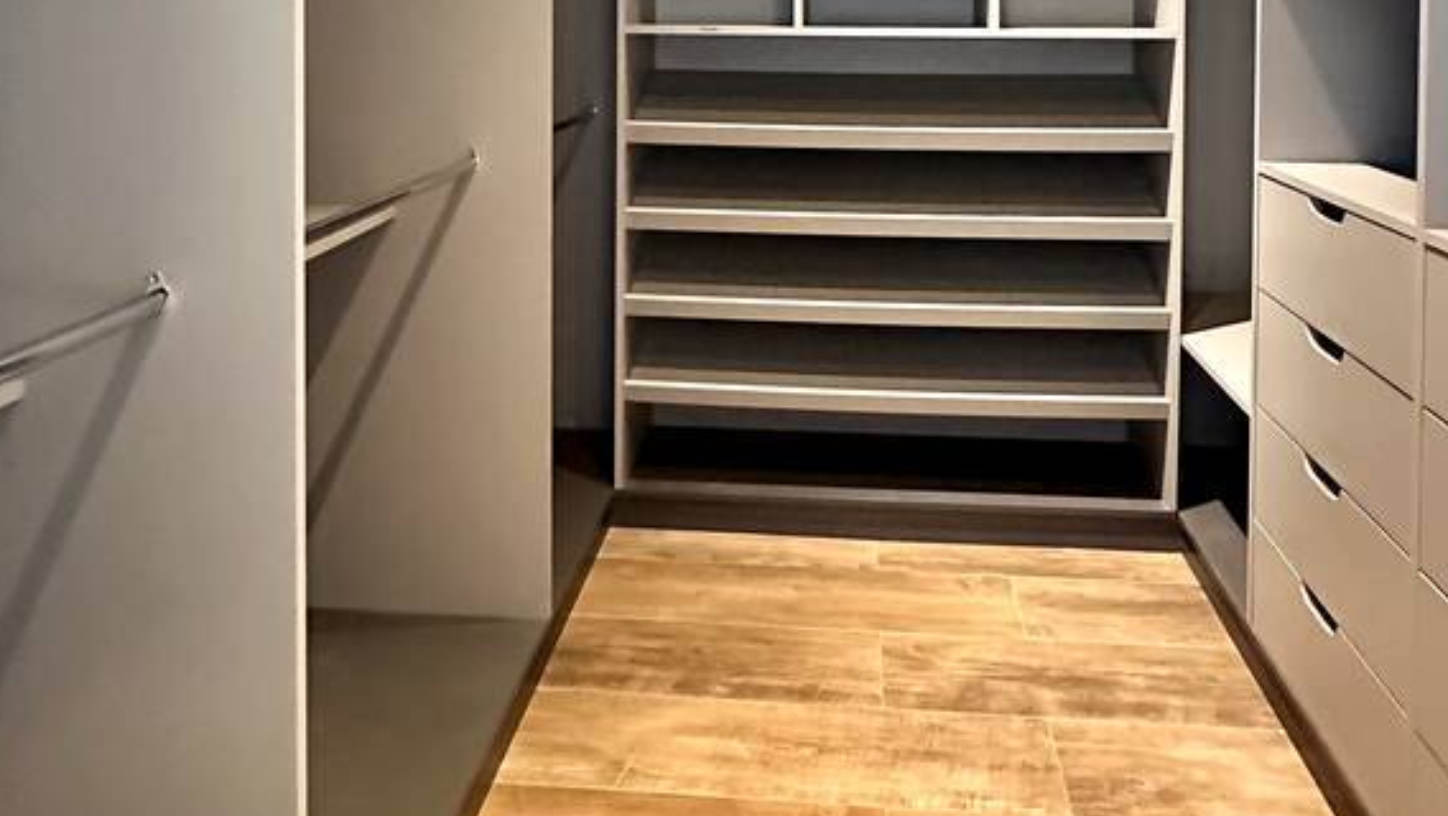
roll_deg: -1.7
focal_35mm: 29
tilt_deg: -1.5
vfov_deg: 36.6
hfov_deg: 66.0
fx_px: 1114
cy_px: 23
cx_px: 770
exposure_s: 1/40
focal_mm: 2.22
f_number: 2.2
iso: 1250
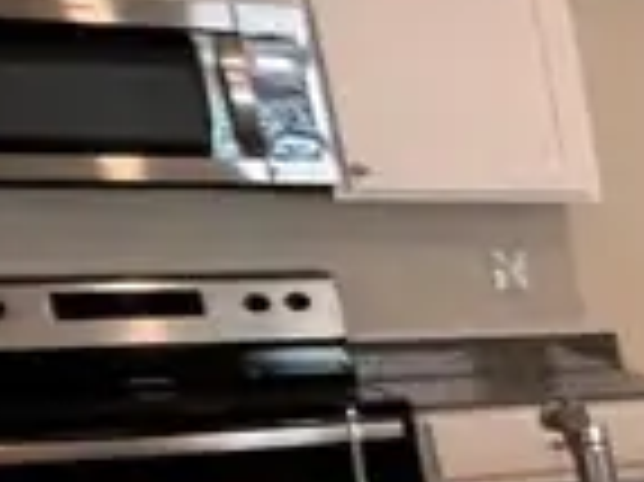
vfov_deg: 15.0
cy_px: 653
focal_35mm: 93
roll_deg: -2.2
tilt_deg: -14.1
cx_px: 2148
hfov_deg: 10.1
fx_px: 1729
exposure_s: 1/120
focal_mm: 1.57
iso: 125
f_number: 1.8
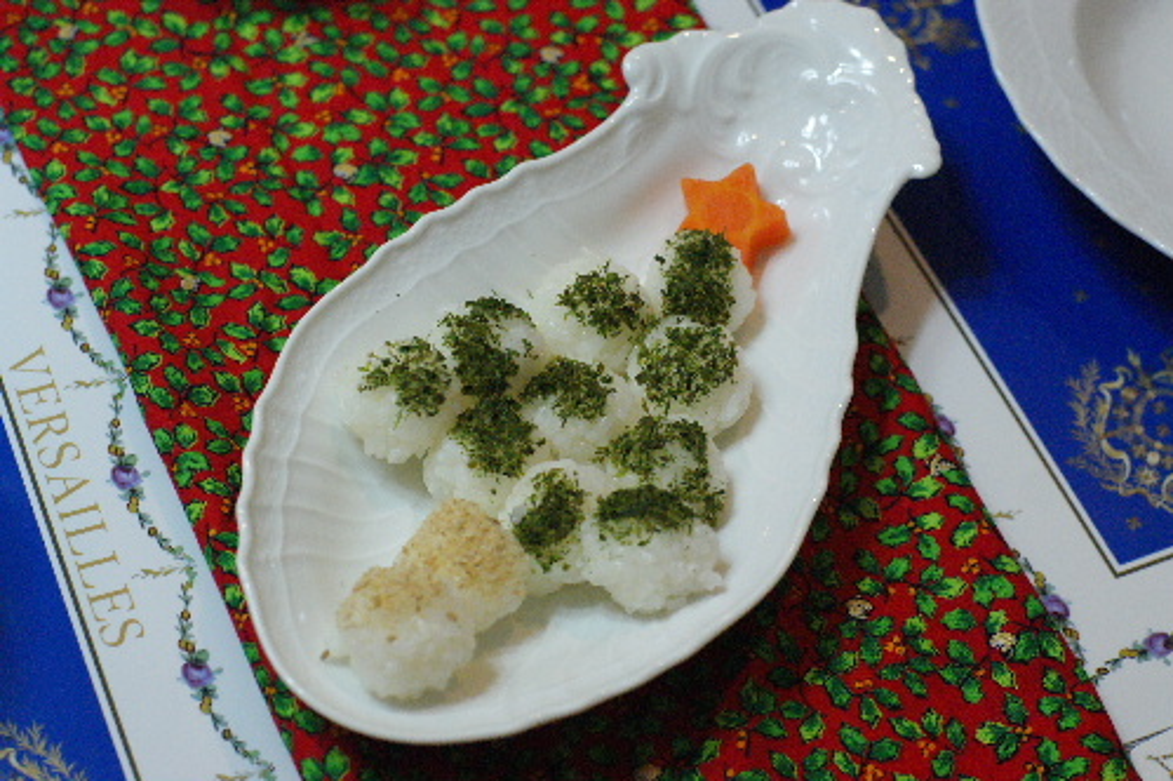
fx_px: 2442
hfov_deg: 27.0
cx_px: 586
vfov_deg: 18.2
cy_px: 390
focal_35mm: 75
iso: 1600
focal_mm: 50
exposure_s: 1/125
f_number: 4.5
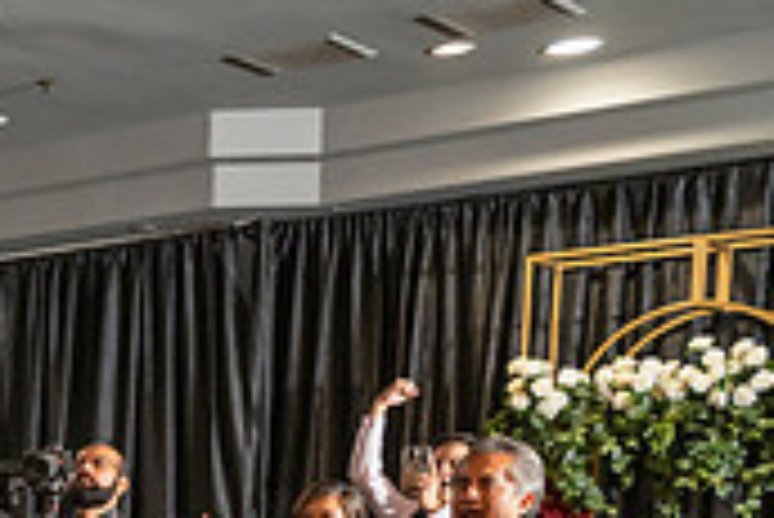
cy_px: 759
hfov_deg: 20.0
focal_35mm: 81
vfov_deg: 15.6
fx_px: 1743
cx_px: -513
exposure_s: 1/200
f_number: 3.2
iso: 800
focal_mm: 24
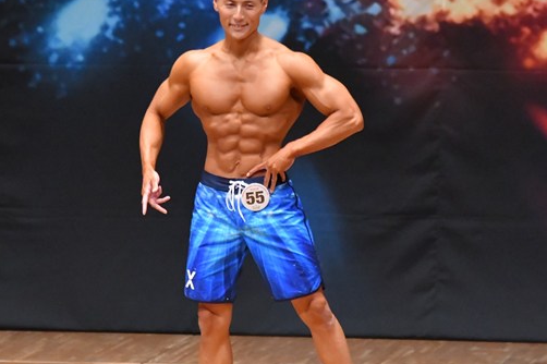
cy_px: 216
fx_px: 6681
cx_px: 246
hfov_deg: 4.7
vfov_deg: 3.1
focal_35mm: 440
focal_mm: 190
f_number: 5.6
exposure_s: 1/400
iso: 8000
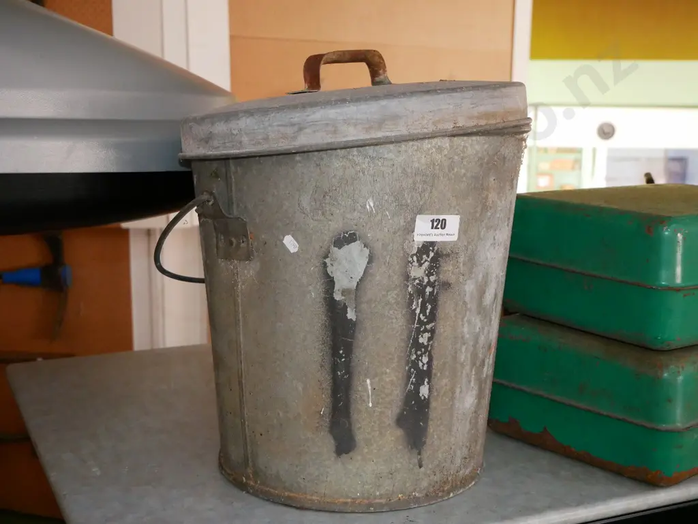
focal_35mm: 50
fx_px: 1009
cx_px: 349
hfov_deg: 38.2
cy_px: 262
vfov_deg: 29.1
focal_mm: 25
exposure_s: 1/125
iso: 3200
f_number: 4.5
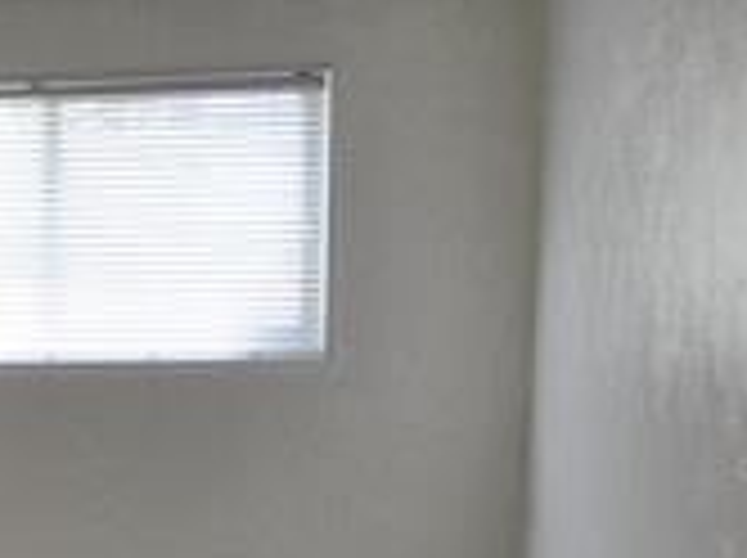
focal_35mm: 100
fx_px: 2155
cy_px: 657
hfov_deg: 16.2
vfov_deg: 14.3
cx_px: -652
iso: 400
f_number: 4.5
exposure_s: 1/80
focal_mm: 18
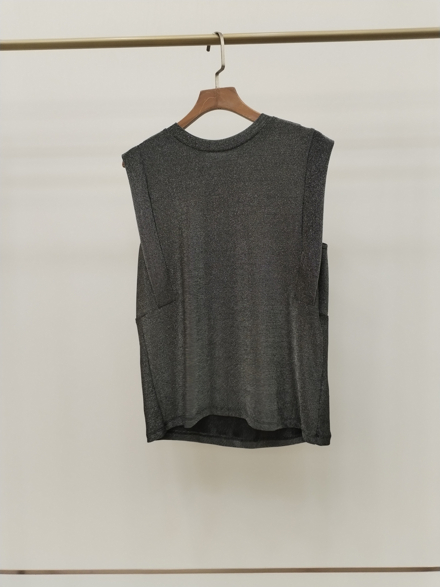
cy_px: 294
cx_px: 220
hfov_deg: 48.2
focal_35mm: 29
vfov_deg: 61.7
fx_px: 491
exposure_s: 1/100
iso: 227
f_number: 1.8
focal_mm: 4.75
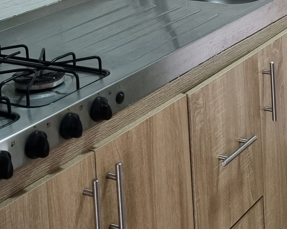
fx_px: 739
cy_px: -118
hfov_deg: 21.7
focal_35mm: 87
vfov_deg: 16.1
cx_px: 224
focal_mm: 5.4
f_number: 1.8
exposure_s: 1/60
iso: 250
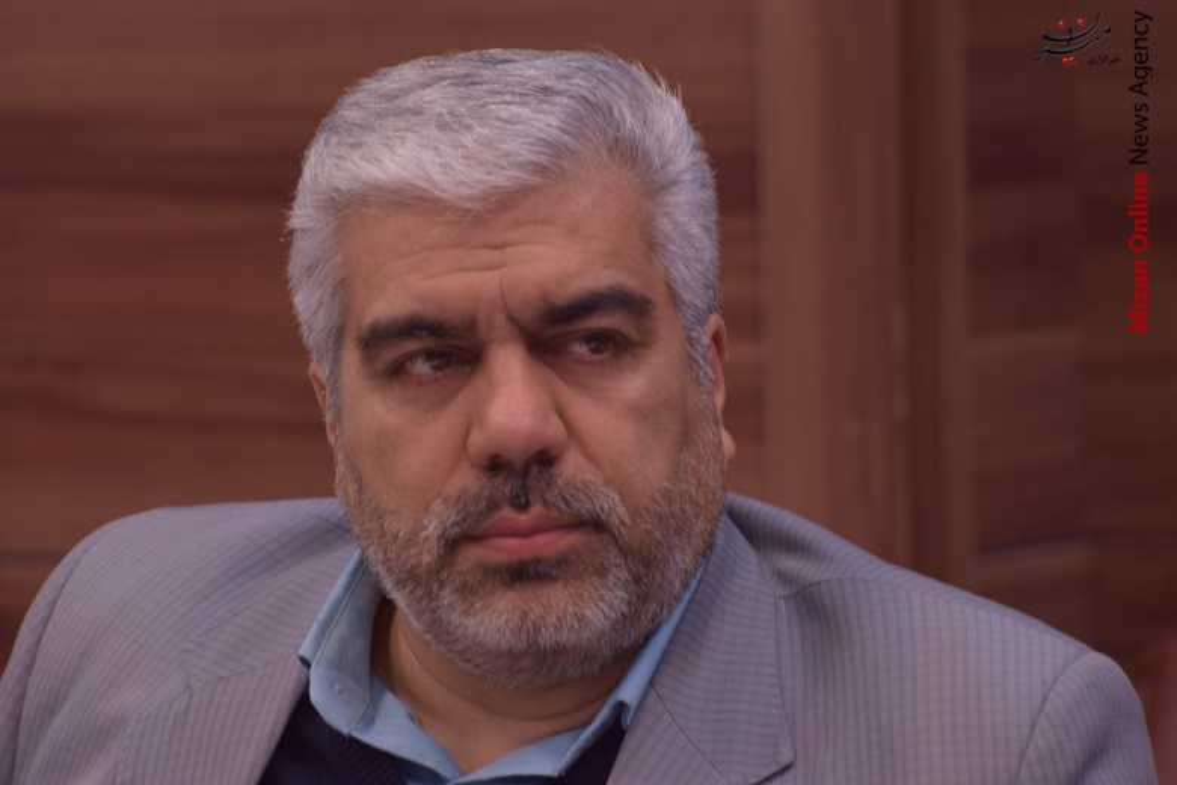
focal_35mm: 405
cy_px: 392
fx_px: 13240
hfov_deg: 5.1
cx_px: 588
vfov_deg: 3.4
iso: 400
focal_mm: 270
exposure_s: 1/25
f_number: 8
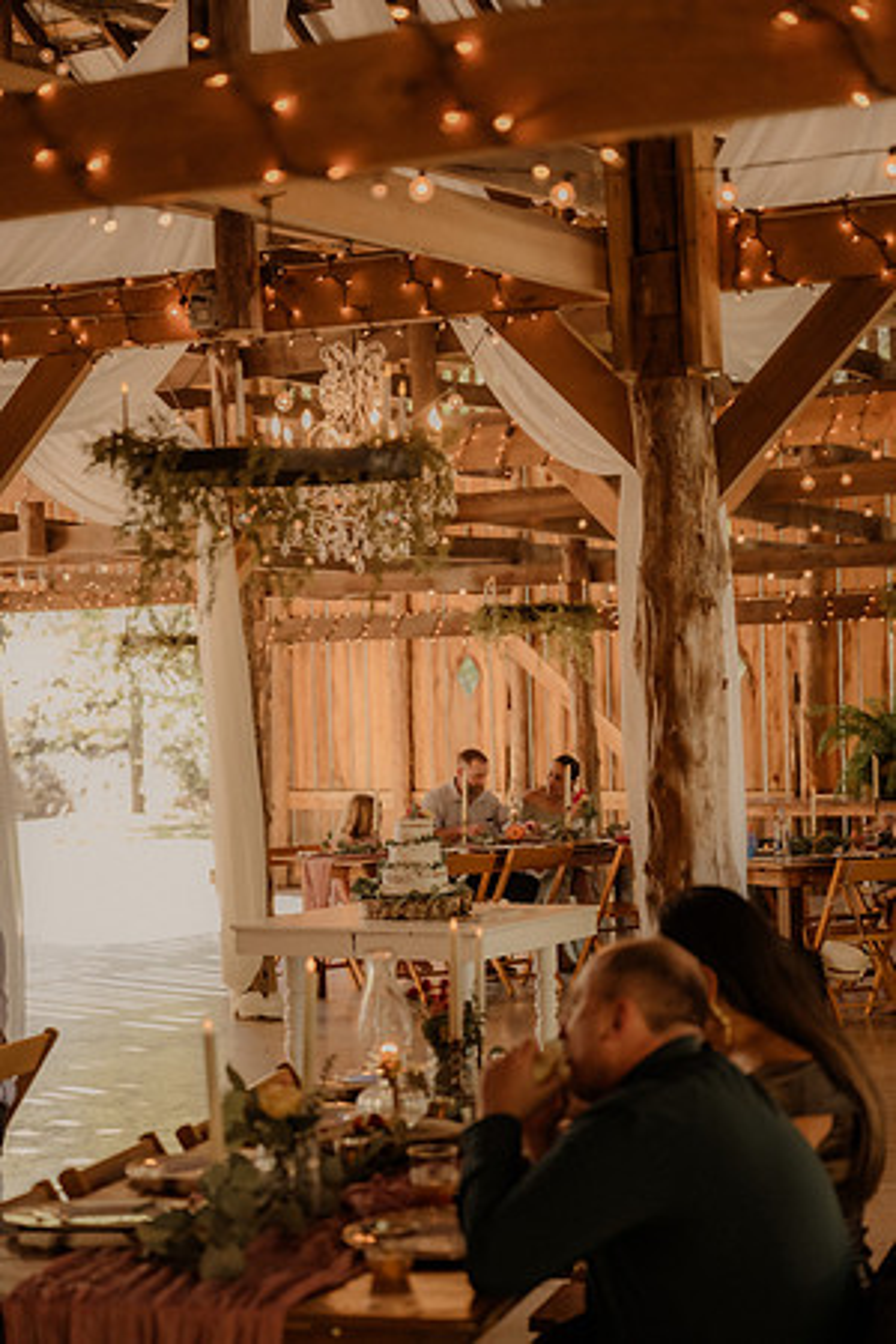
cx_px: 448
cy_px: 672
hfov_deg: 19.5
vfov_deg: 28.8
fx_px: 2613
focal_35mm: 70
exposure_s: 1/320
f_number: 3.2
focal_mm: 70
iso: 1250
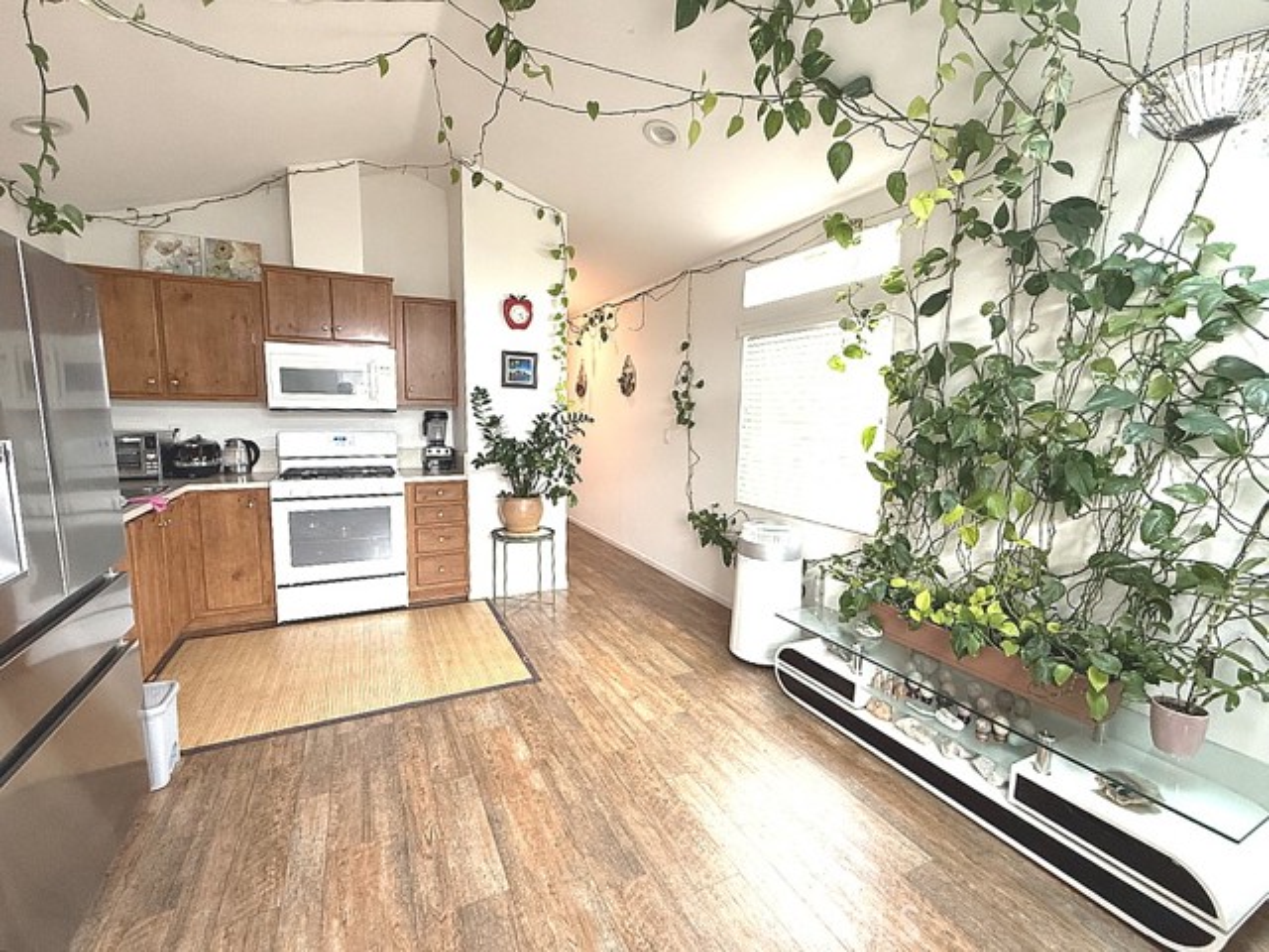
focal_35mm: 14
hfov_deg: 102.1
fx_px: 513
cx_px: 634
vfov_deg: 85.7
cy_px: 476
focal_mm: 2.22
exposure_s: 1/120
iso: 200
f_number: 2.2
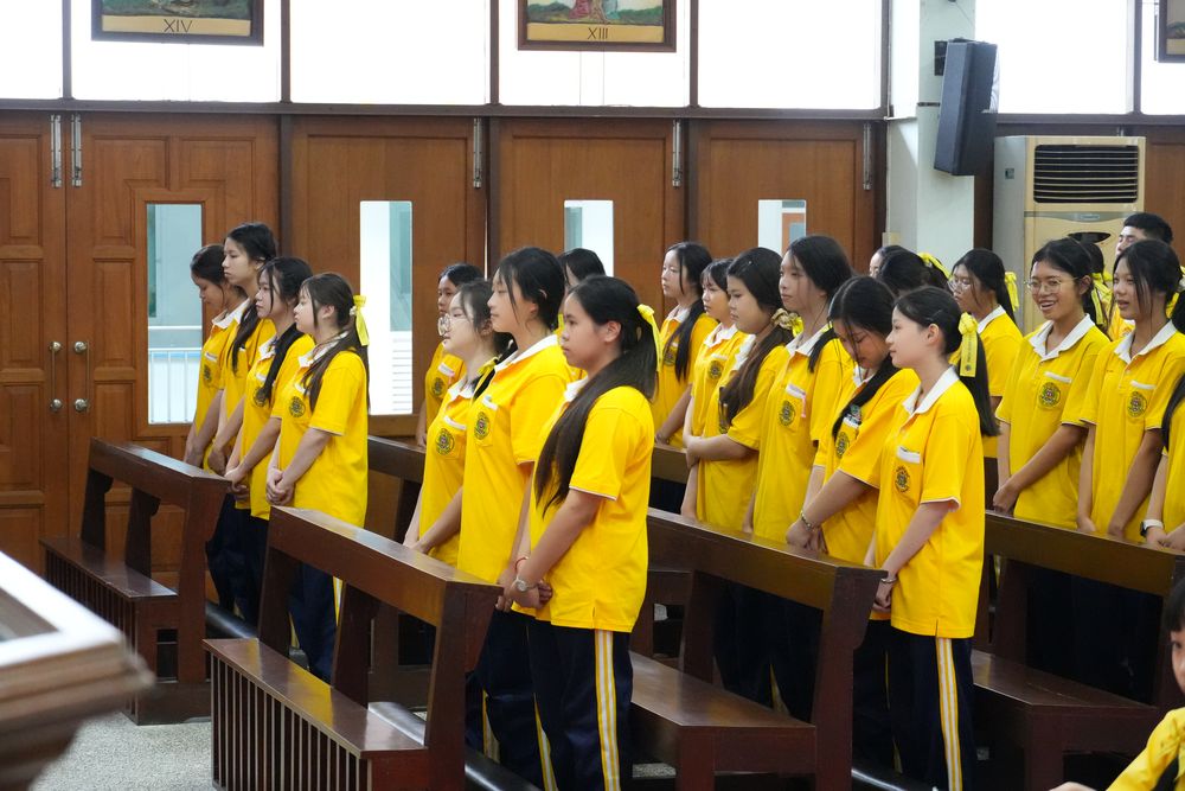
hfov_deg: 22.3
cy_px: 396
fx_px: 3012
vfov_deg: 14.9
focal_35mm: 92
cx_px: 592
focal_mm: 61
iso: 6400
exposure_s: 1/125
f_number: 5.6
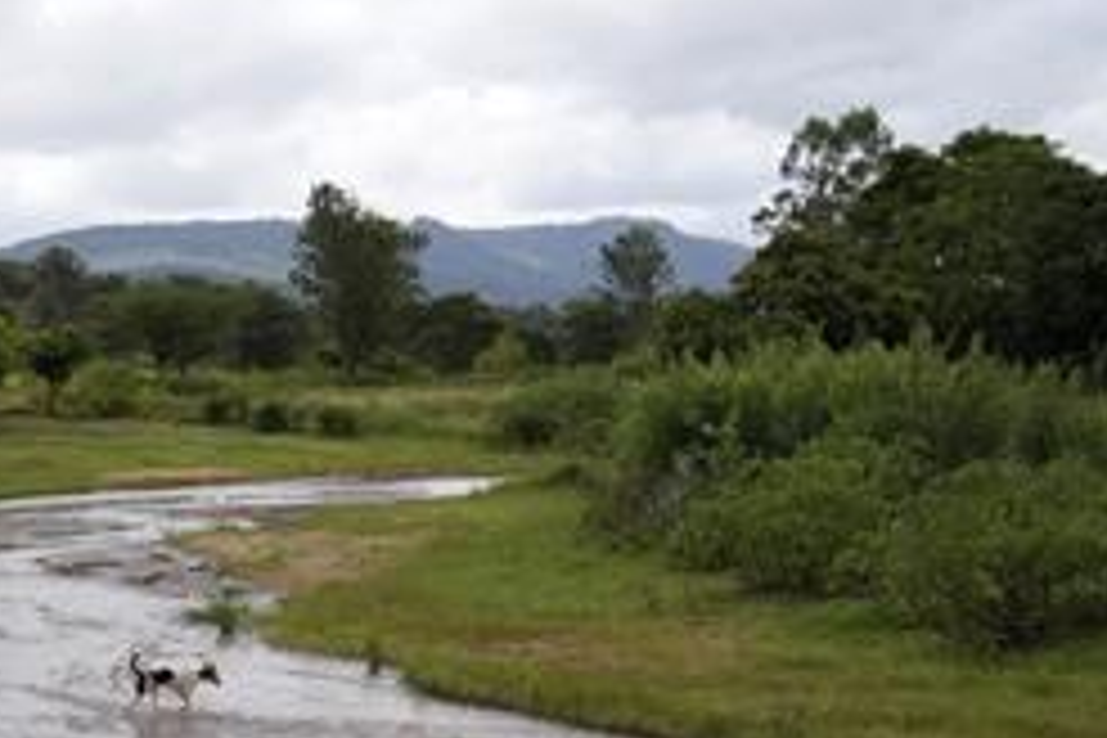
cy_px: 713
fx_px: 2521
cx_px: 130
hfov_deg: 24.1
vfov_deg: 16.4
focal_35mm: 82
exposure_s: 1/4000
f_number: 3.2
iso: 400
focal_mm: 31
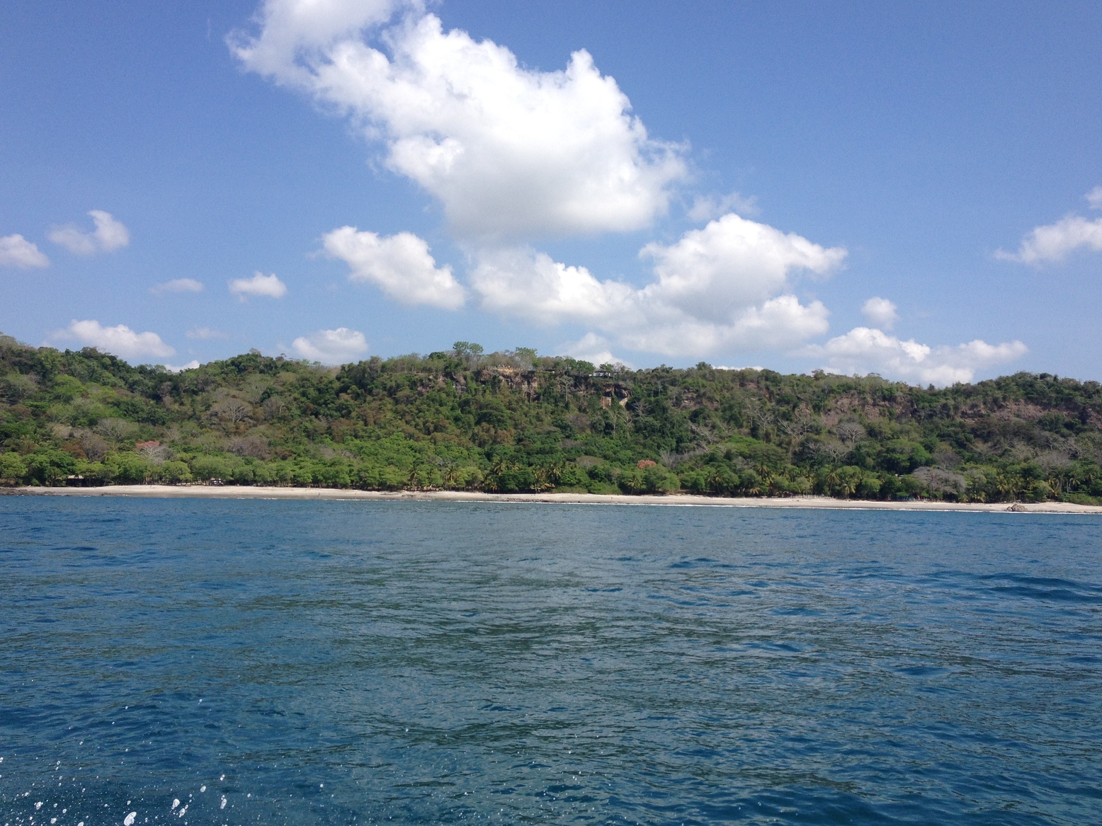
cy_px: 404
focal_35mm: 36
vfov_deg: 39.7
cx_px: 551
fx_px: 1146
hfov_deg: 51.4
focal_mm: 4.28
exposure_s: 1/2123
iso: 50
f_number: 2.4
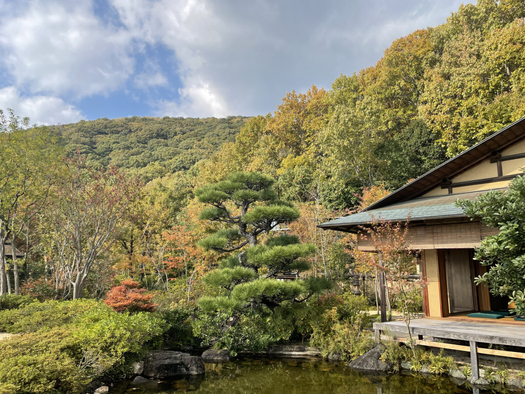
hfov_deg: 67.3
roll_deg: -0.8
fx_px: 394
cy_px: 197
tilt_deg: +11.4
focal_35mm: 26
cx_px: 262
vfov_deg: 53.1
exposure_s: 1/1689
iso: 32
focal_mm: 4.2
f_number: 1.6
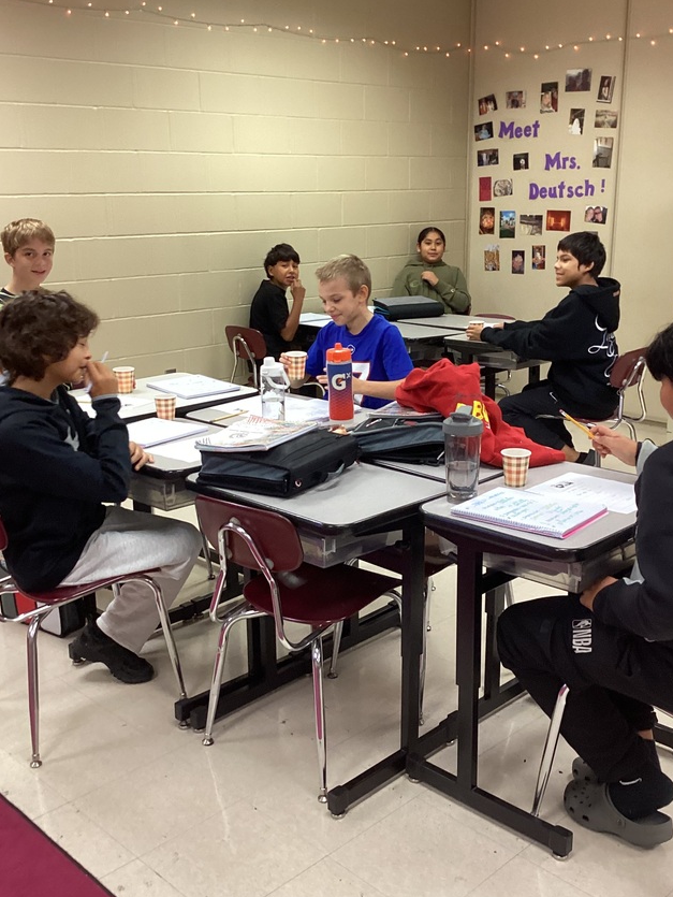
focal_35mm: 38
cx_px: 342
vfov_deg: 49.0
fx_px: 984
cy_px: 453
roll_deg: -1.1
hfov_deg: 37.7
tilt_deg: -12.5
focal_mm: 3.3
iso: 160
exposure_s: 1/60
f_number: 2.4
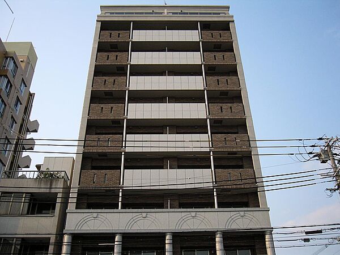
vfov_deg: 40.7
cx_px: 170
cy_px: 128
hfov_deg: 52.6
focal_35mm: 35
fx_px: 344
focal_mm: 5.8
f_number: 2.8
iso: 100
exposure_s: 1/800
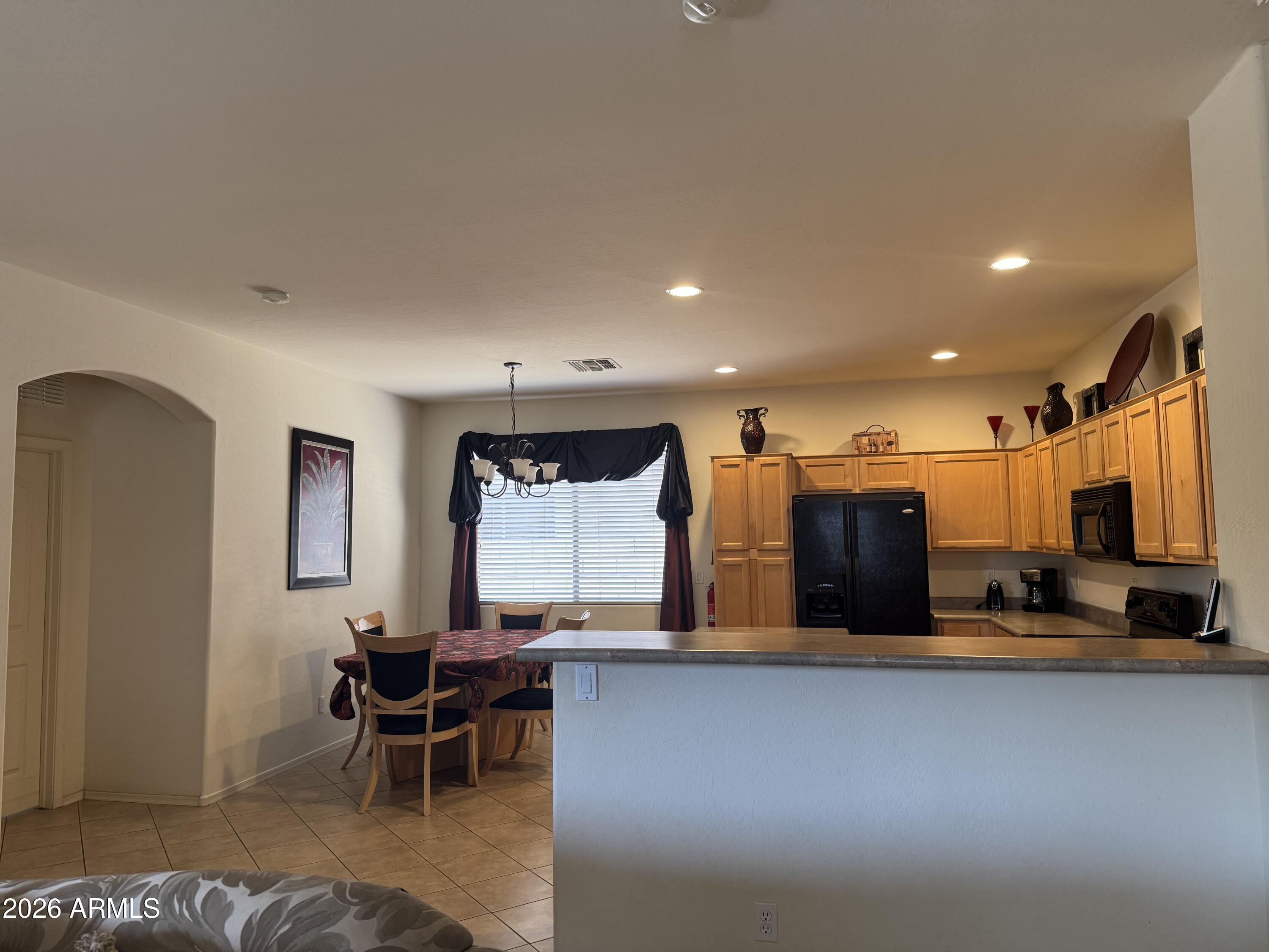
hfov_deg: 71.6
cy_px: 476
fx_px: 880
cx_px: 634
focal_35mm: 24
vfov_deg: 56.8
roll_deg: +0.5
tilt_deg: +4.4
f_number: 1.78
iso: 200
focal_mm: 6.76
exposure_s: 1/60
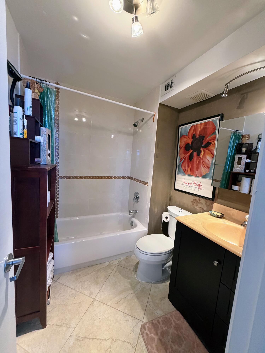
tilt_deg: -7.9
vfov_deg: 102.1
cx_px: 132
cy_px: 176
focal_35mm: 14
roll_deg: -4.7
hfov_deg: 85.7
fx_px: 143
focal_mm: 2.22
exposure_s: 1/60
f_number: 2.2
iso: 320
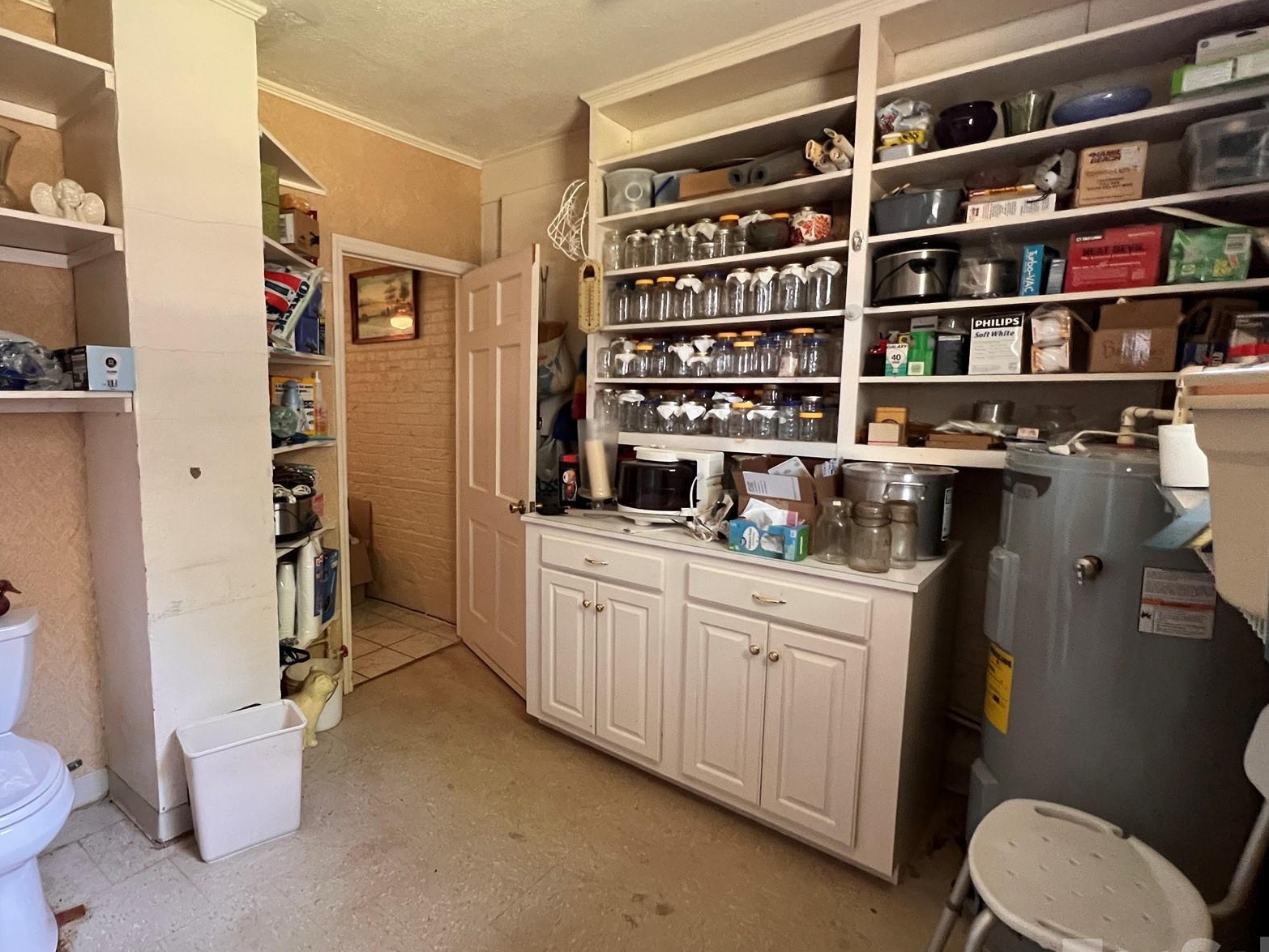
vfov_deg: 74.7
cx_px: 491
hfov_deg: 89.5
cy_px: 476
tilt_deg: -7.7
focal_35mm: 17
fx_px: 623
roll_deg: +0.0
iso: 640
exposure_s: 1/60
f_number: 1.8
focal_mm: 1.57
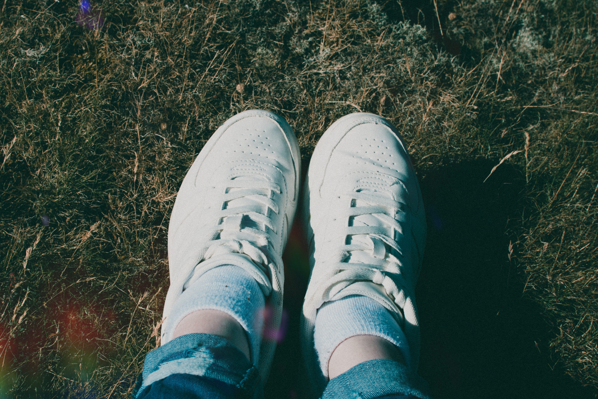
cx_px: 271
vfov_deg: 21.7
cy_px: 235
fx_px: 1040
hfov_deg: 32.1
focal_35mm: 63
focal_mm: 35
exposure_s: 1/320
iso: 125
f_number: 9
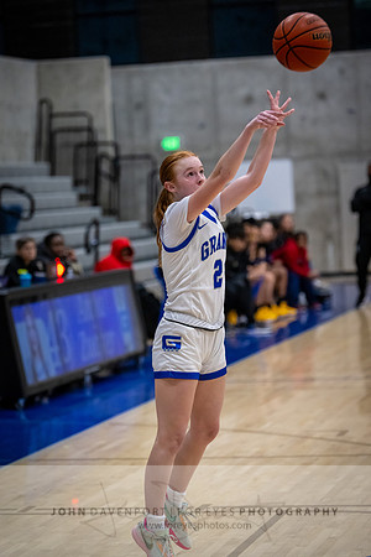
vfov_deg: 16.4
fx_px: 1932
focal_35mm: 125
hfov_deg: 11.0
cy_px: 278
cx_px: 186
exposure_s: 1/1000
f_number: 2.8
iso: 5600
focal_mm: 125
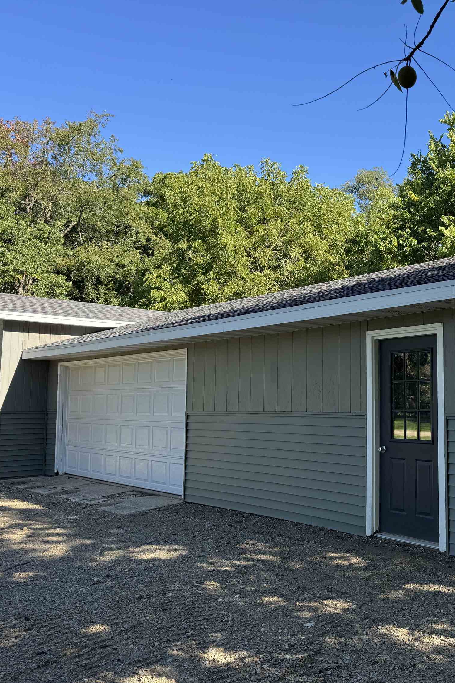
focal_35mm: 34
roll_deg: +0.2
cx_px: 386
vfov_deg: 55.8
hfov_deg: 37.0
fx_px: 644
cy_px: 343
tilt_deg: +5.4
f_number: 1.78
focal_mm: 6.76
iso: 80
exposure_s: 1/1395
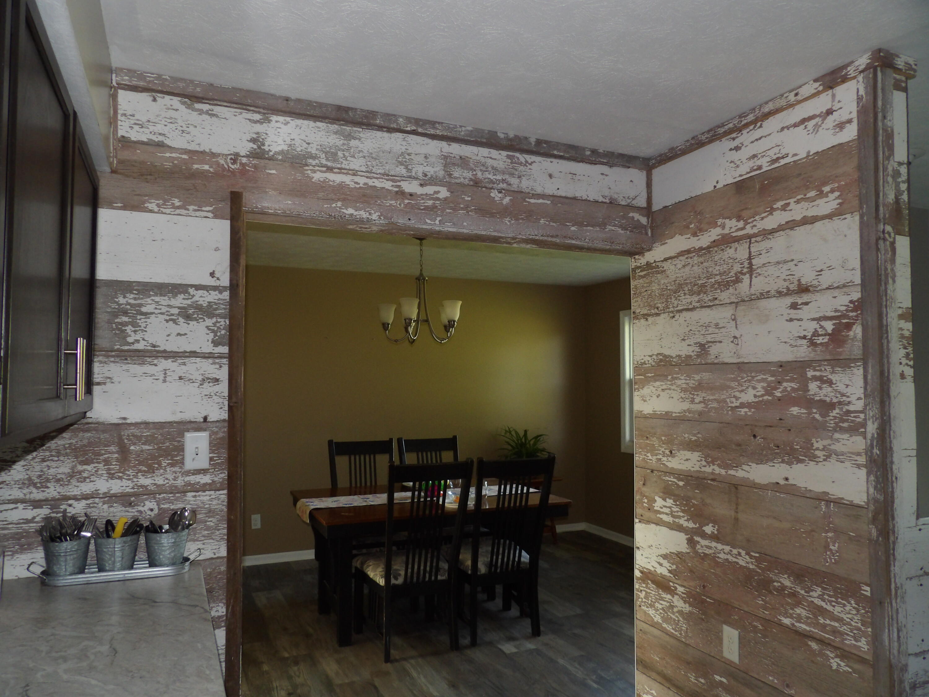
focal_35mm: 24
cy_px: 348
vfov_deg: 56.8
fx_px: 644
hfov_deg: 71.6
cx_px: 464
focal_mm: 4.3
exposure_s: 1/33
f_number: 3.2
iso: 200
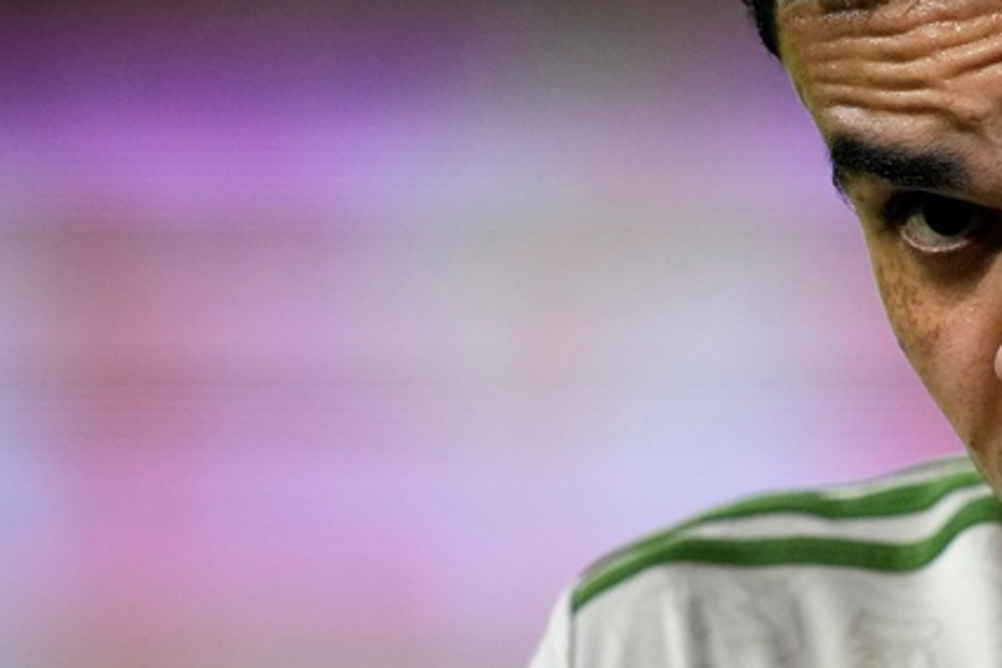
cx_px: 1235
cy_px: 446
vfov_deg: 1.1
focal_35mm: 1203
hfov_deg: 1.7
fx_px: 33481
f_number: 2.8
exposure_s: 1/2000
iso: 3200
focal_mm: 400
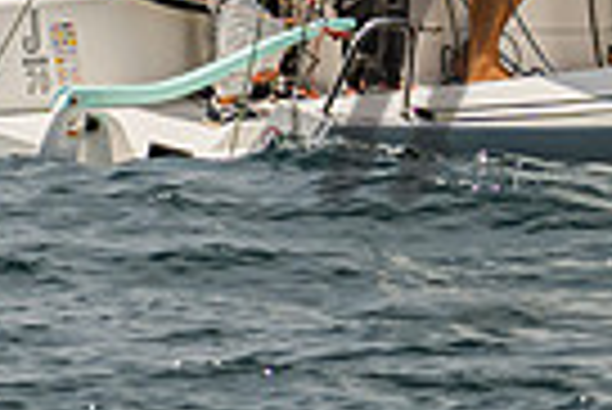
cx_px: -124
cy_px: -272
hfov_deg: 1.9
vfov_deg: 1.3
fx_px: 18464
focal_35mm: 1085
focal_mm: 160
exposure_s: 1/2500
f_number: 6.3
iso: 400
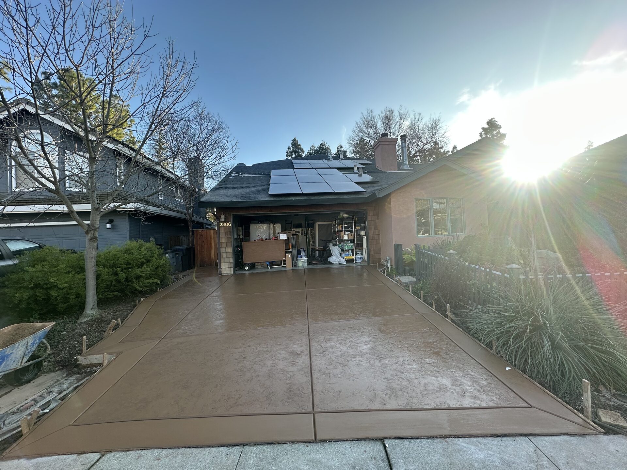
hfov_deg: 102.1
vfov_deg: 85.7
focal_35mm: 14
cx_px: 314
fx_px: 254
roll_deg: +2.6
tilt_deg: -1.3
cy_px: 235
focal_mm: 2.22
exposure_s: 1/271
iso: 40
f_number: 2.2
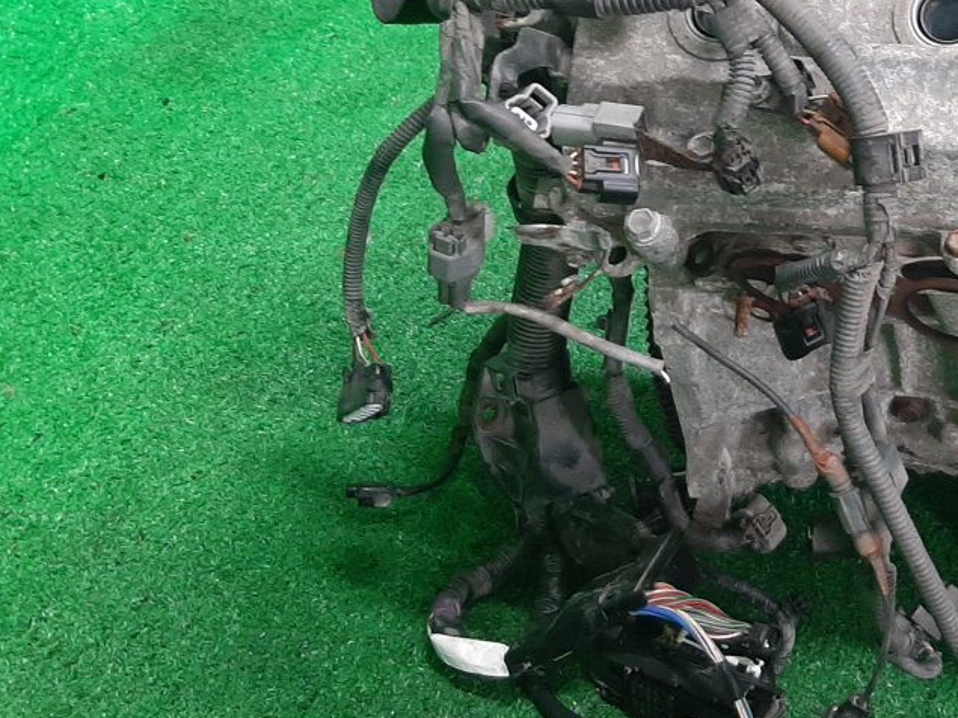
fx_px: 1633
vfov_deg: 24.6
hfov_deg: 31.3
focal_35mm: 59
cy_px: 189
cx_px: 848
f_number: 1.7
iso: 176
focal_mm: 3.93
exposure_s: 1/50
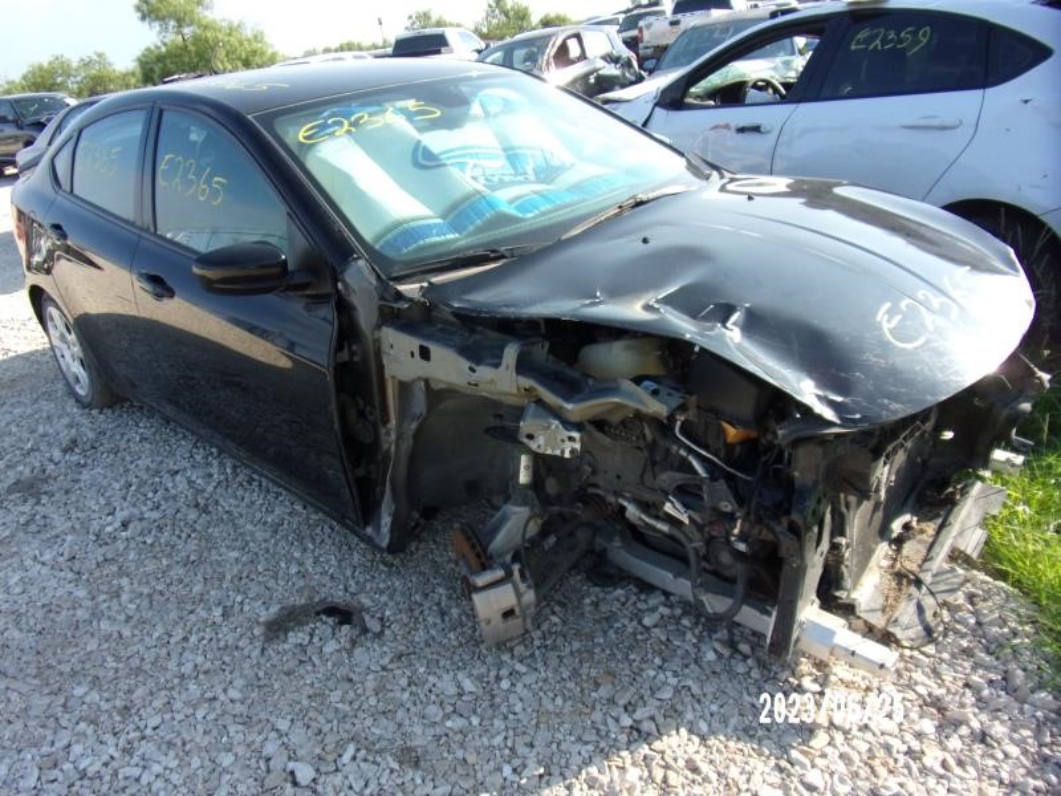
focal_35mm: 24
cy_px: 398
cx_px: 530
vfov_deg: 56.8
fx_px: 736
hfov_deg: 71.6
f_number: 3.3
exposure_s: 1/320
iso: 80
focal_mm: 4.3
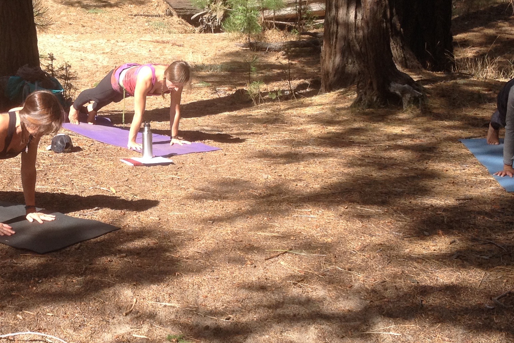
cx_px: 64
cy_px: 155
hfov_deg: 25.6
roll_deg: -1.6
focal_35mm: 77
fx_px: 1099
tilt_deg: -16.2
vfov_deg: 17.7
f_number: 2.4
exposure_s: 1/606
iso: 50
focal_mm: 4.28
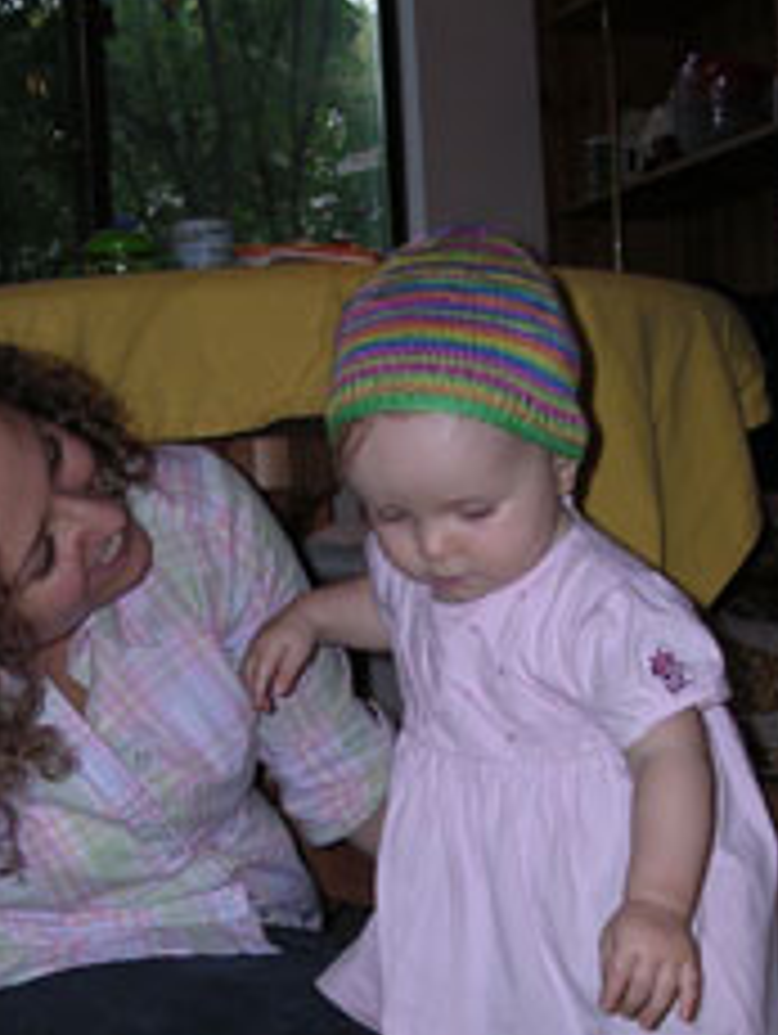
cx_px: 297
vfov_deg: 28.6
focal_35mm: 66
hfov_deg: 22.2
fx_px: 1974
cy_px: 855
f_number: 2.8
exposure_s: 1/60.1
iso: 100
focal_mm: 5.8
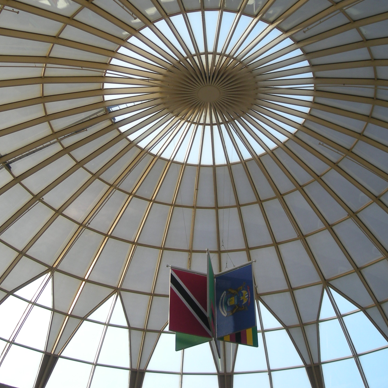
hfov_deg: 35.3
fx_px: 609
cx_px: 213
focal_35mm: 48
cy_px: 99
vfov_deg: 34.6
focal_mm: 5.7
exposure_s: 1/250
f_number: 2.8
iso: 50
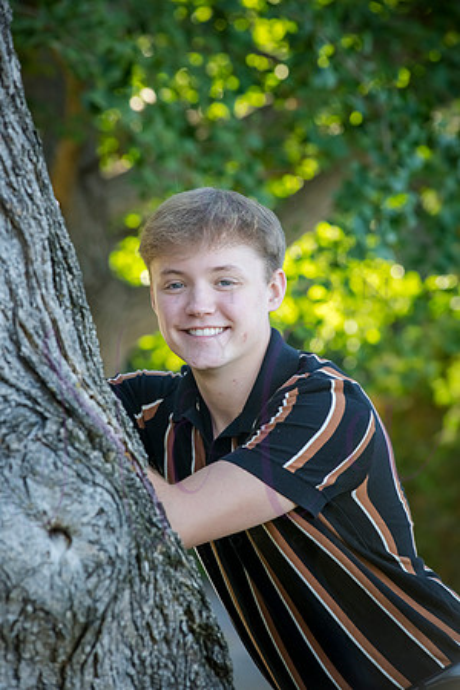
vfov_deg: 13.2
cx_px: 230
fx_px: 2971
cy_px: 345
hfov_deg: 8.9
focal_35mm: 155
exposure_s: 1/320
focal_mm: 155
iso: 800
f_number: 7.1
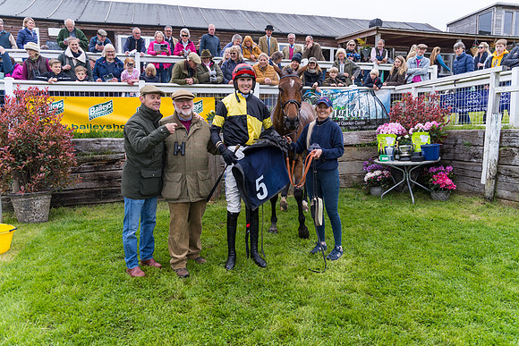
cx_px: 260
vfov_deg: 49.6
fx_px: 375
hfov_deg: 69.4
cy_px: 173
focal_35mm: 26
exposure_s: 1/400
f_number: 5
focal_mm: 26
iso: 250
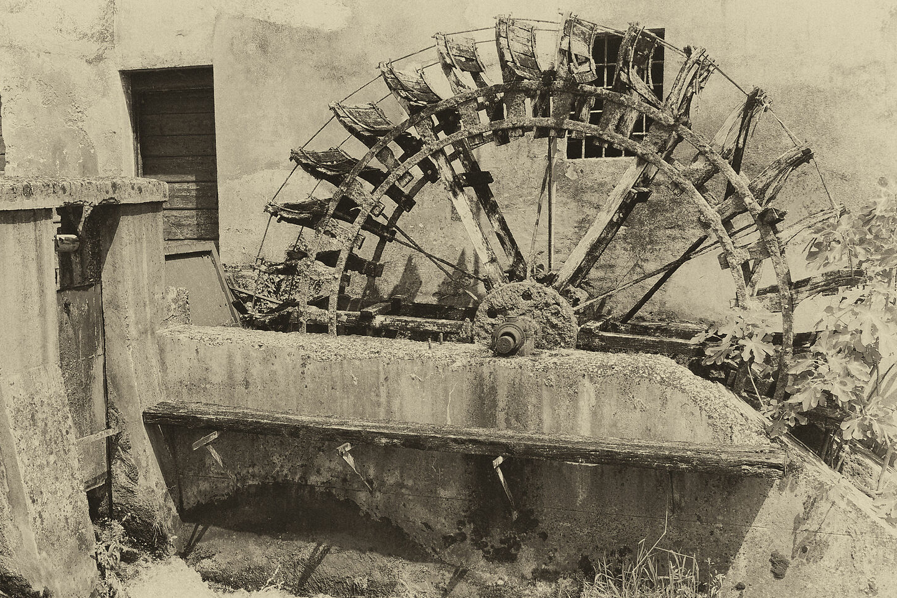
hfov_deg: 43.2
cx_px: 326
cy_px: 359
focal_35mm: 45
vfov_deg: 29.8
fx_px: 1121
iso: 100
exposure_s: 1/400
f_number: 8
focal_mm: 18
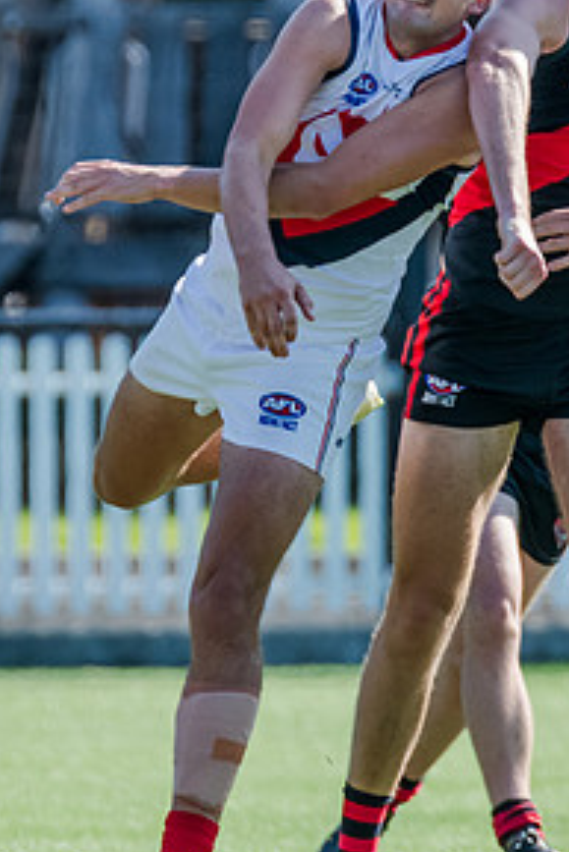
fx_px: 30734
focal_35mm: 1298
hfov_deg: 1.1
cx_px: 365
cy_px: 123
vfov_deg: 1.6
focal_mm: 380
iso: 800
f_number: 6.3
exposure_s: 1/1600
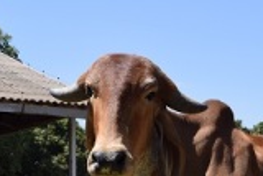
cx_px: 304
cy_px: 240
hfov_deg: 19.2
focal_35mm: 101
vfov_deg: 13.0
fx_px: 739
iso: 200
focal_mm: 24
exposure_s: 1/320
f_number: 9
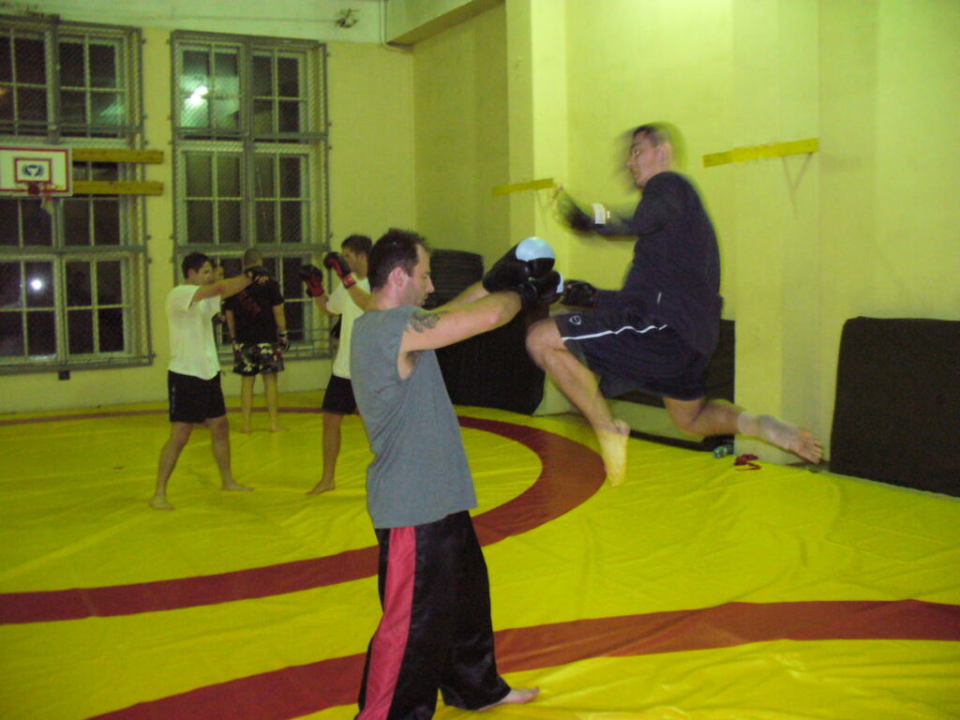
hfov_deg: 50.1
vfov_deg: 38.7
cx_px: 480
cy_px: 360
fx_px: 1026
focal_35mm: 37
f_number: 2.8
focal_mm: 6.1
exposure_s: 1/30
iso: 400
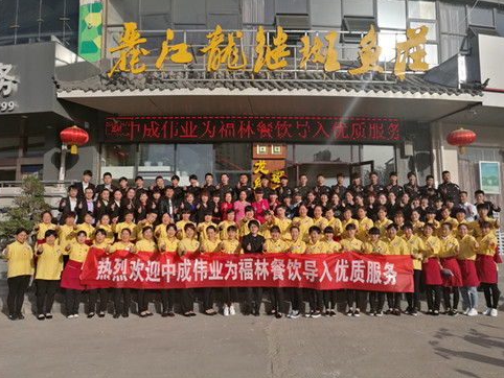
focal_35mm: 28
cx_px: 249
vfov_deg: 49.8
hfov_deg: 63.4
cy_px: 192
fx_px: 408
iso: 50
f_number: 2
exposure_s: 1/1799
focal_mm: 4.04
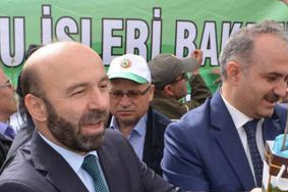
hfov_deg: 32.9
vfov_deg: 22.1
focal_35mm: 61
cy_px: 135
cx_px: 130
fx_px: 487
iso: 100
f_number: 5.6
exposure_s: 1/200
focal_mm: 18
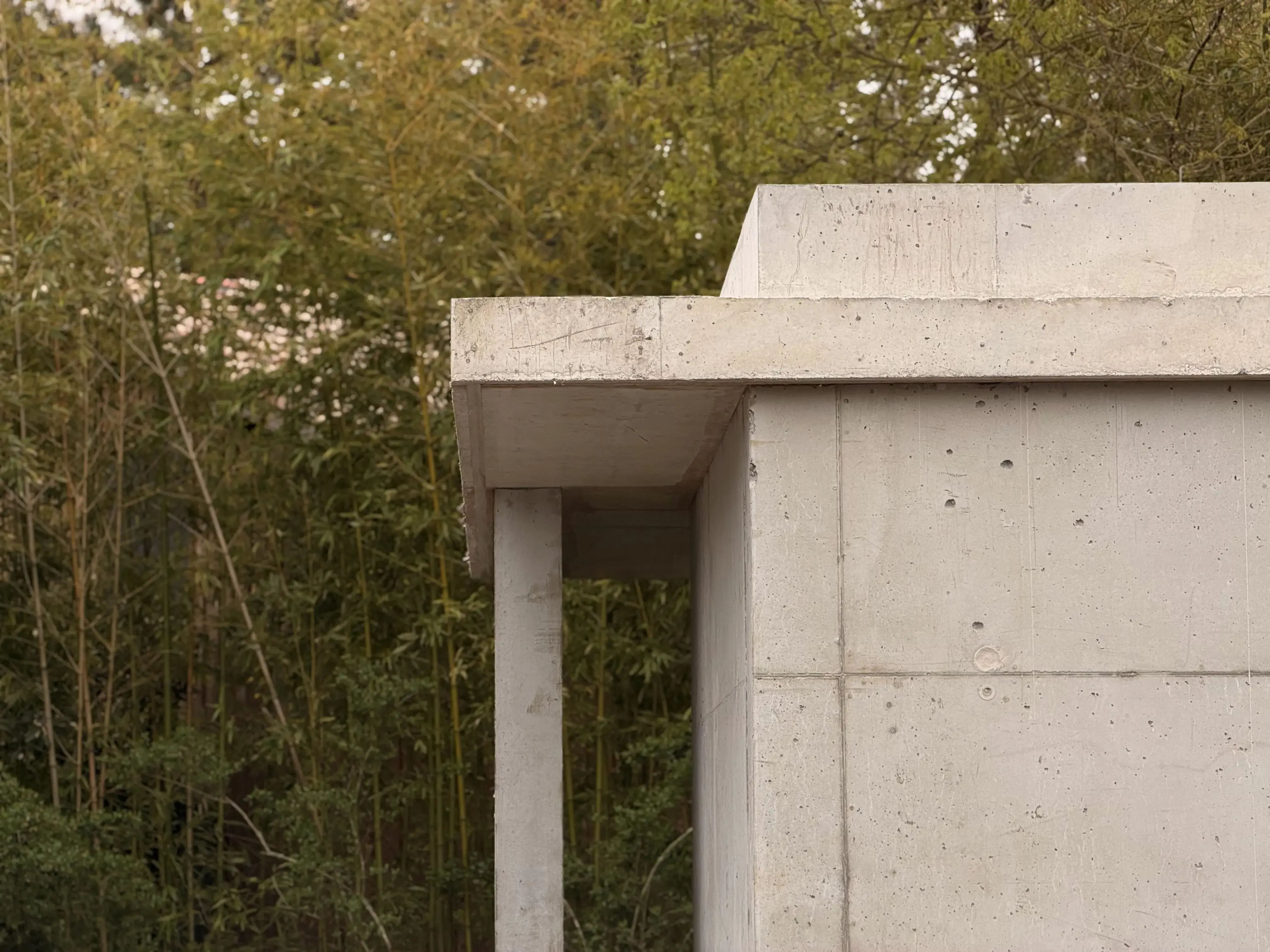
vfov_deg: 14.8
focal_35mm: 100
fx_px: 3669
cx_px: 635
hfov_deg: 19.6
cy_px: 476
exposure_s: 1/251
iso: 50
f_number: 2.8
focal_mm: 16.89
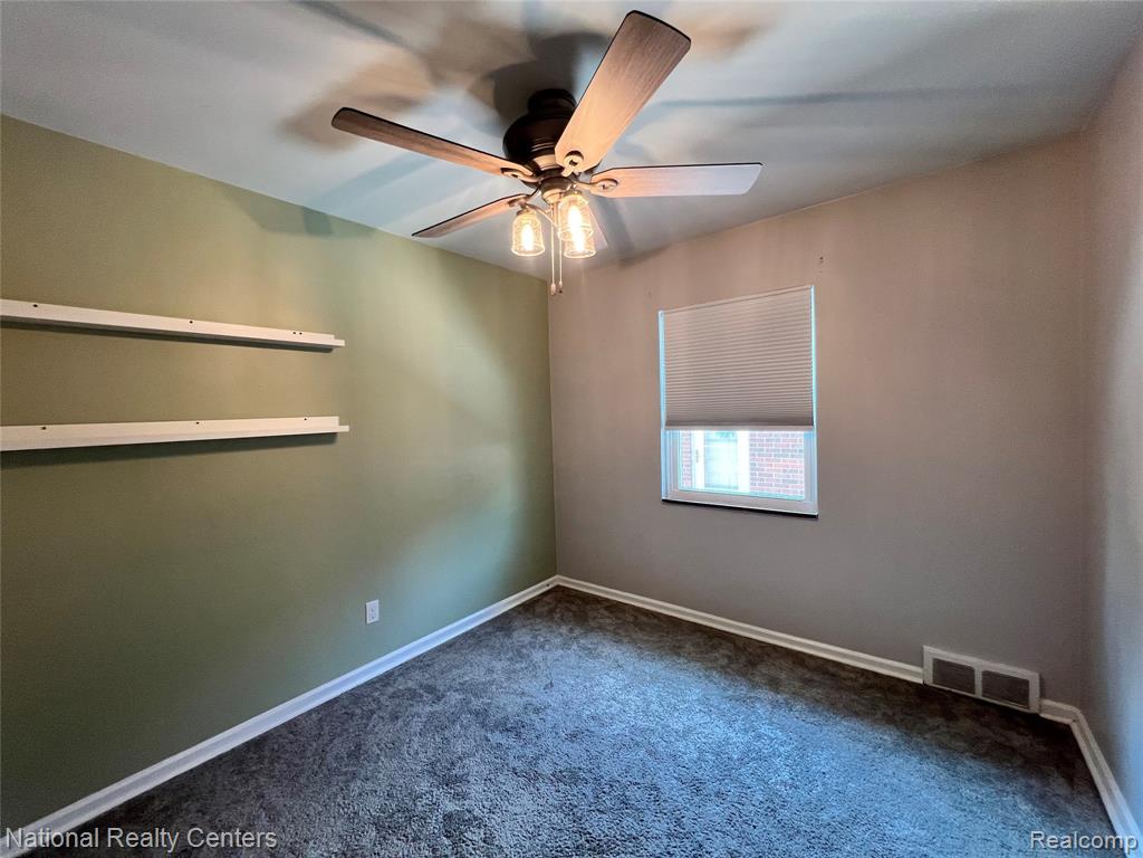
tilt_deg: -2.3
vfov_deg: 89.9
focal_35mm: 13
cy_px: 429
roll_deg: +2.4
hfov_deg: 106.2
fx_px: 429
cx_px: 572
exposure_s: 1/60
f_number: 1.8
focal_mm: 1.57
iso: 200
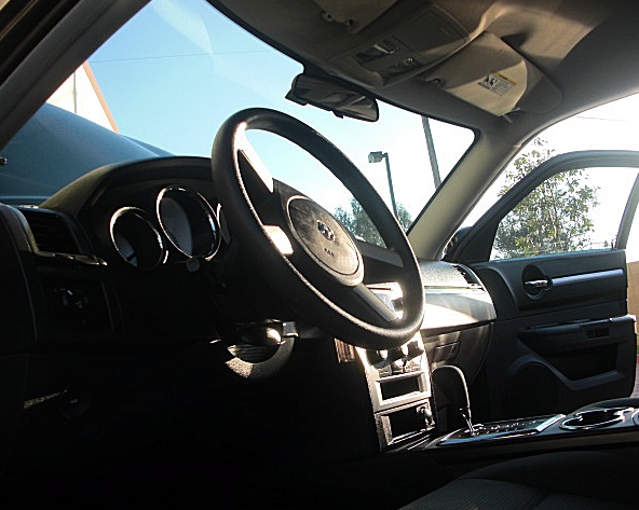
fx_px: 718
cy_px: 256
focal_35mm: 38
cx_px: 341
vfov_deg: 39.1
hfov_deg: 47.9
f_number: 2.8
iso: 50
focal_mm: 6.3
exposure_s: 1/250
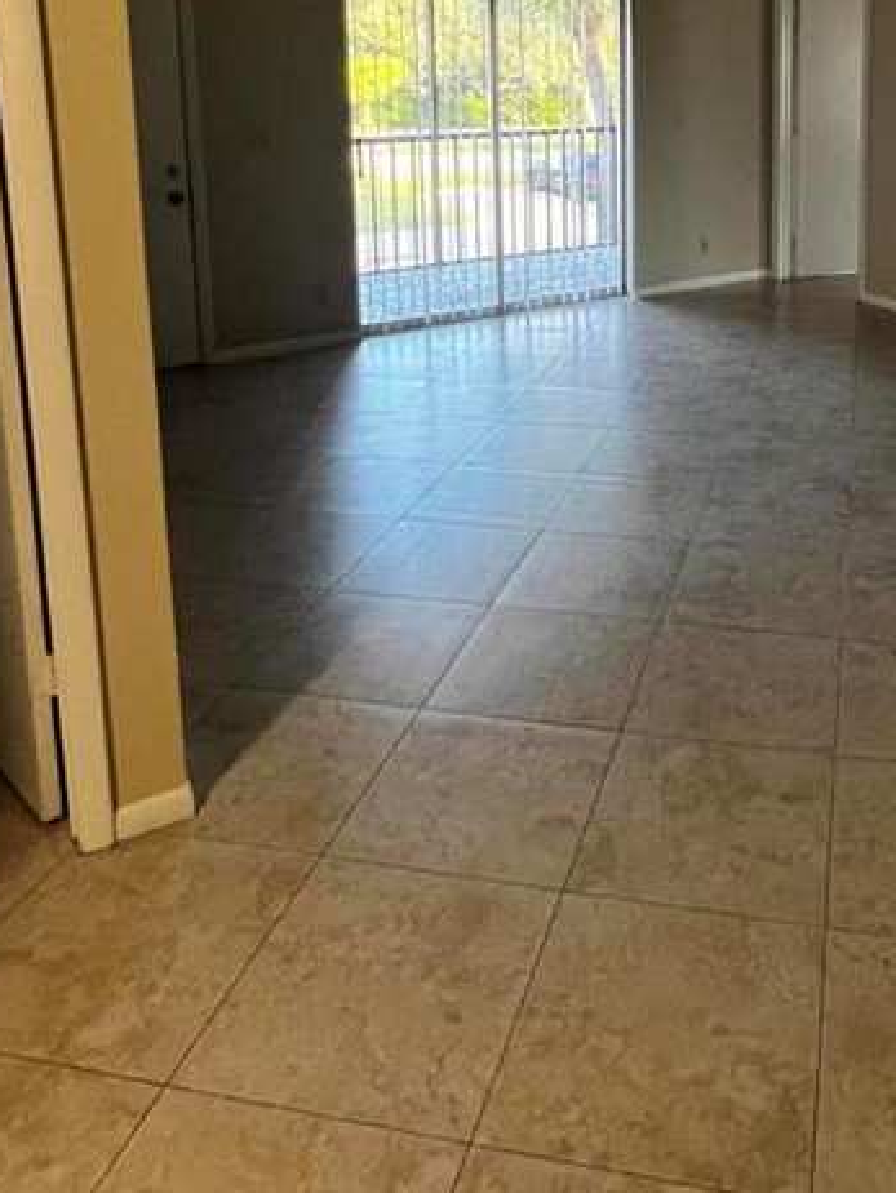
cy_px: 214
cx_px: 669
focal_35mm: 30
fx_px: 1034
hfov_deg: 45.3
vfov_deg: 55.1
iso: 250
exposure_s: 1/60
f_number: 1.8
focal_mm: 1.57
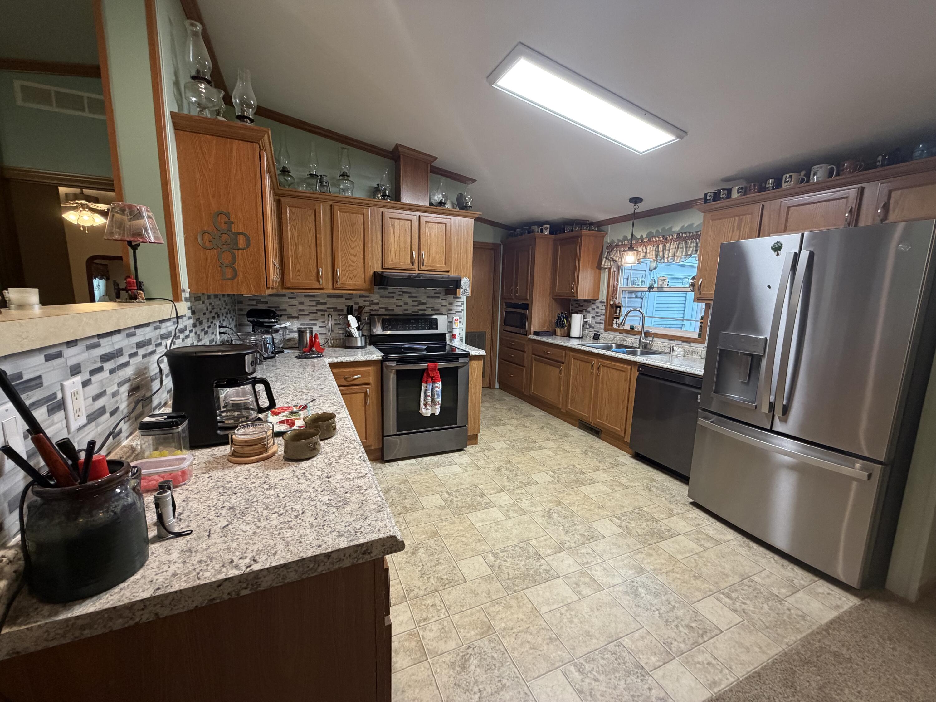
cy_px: 351
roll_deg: -0.7
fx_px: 379
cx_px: 468
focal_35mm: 14
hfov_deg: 102.1
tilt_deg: -9.0
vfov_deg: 85.7
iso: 320
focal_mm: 2.22
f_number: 2.2
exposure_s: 1/60
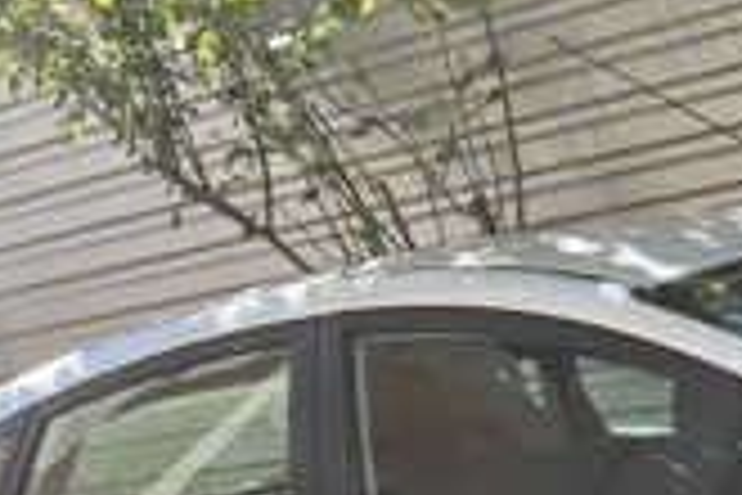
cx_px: 1043
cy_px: 756
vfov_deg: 14.6
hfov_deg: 20.7
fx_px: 1793
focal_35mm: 87
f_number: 1.8
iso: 25
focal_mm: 5.4
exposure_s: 1/686
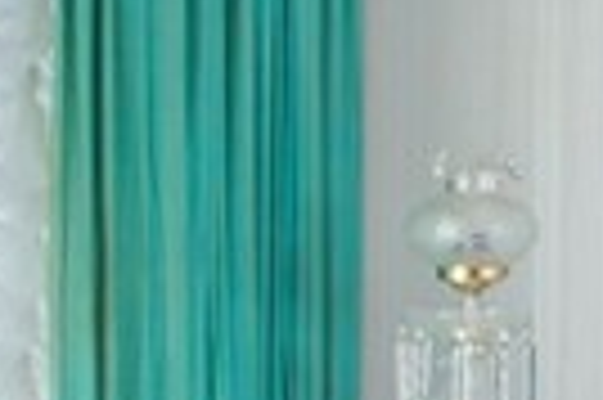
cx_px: 1840
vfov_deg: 12.7
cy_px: 133
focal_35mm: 107
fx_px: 1790
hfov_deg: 11.1
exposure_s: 1/200
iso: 400
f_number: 5.6
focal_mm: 14
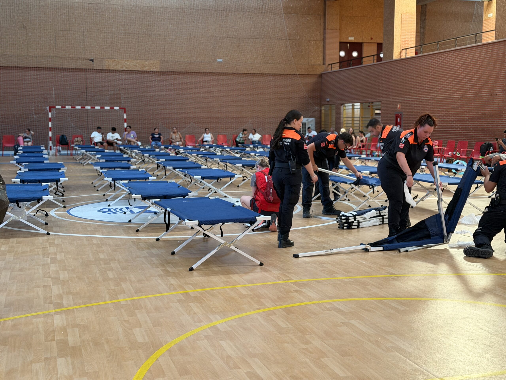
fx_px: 702
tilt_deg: -6.1
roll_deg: -0.1
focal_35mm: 48
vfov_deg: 30.3
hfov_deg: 39.7
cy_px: 190
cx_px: 253
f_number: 1.78
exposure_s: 1/42
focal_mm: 6.76
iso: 250
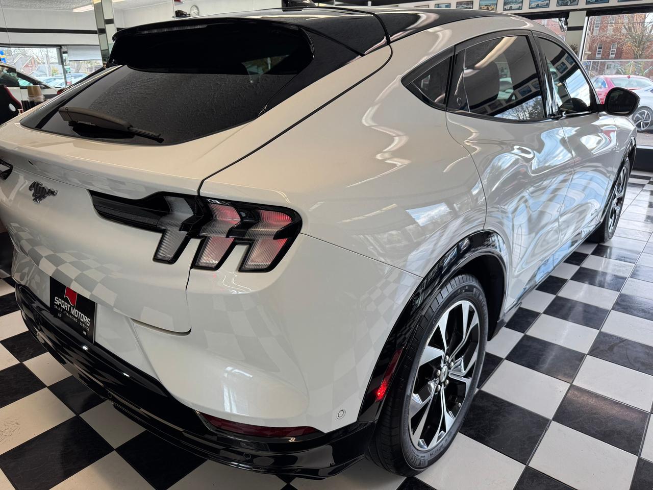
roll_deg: -0.2
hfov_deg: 71.6
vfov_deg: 56.8
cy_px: 245
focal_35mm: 24
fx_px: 453
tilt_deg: -19.9
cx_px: 326
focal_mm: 6.76
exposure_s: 1/220
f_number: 1.78
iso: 64
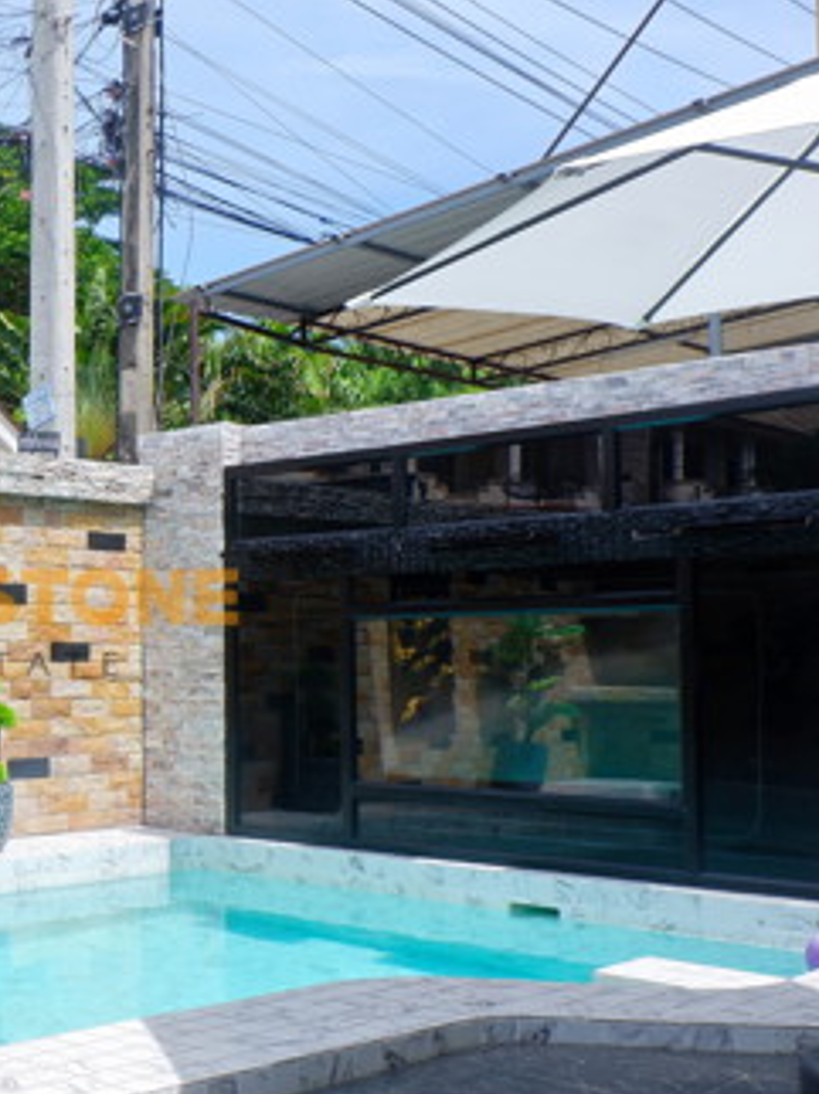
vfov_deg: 43.8
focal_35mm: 43
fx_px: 1358
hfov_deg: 29.0
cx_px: -163
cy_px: 622
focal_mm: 16
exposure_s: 1/480
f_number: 7.1
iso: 200
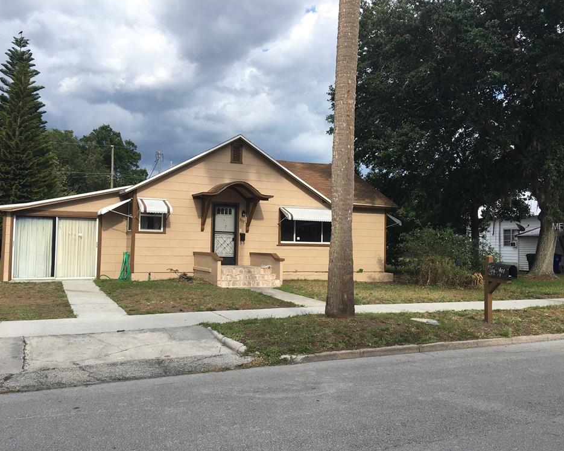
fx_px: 517
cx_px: 280
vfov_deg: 47.1
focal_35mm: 31
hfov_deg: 57.2
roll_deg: -0.9
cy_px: 227
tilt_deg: +3.9
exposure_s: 1/836
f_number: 2.2
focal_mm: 4.15
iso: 25
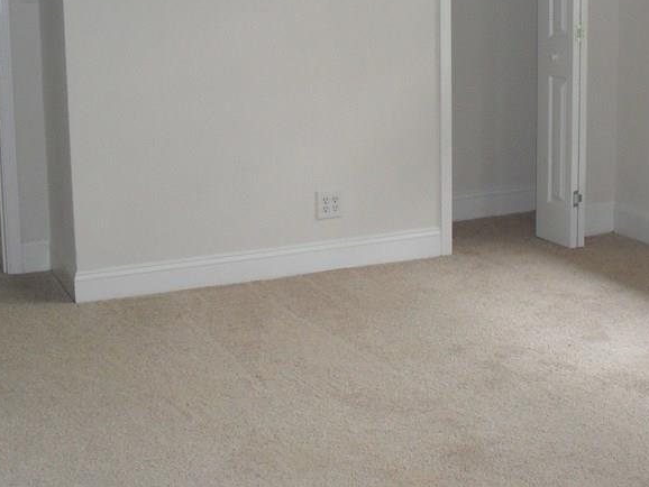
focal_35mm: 62
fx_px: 1163
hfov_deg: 31.0
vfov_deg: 23.5
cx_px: 421
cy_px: 147
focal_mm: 6.3
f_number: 3.2
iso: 200
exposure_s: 1/45
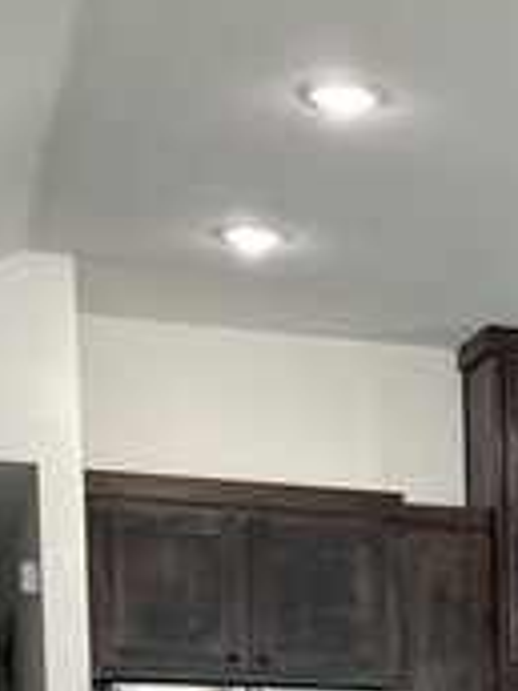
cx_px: 775
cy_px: 978
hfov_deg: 13.8
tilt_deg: -4.9
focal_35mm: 101
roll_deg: +0.1
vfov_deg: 17.8
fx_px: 2015
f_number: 1.5
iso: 100
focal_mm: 5.7
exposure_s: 1/120
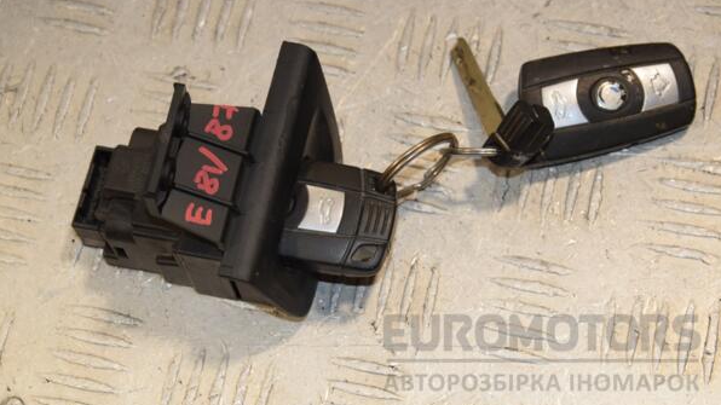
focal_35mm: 98
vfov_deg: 12.3
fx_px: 1873
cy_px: 172
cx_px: 360
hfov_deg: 21.8
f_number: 9
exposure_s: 1/200
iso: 800
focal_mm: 62
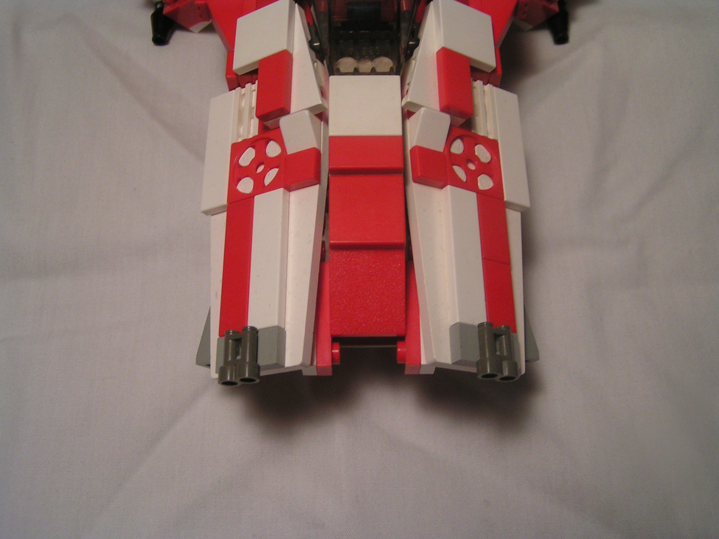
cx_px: 360
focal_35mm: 38
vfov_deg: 37.7
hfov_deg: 49.0
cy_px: 270
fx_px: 789
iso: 80
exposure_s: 1/40
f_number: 2.8
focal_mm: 5.8
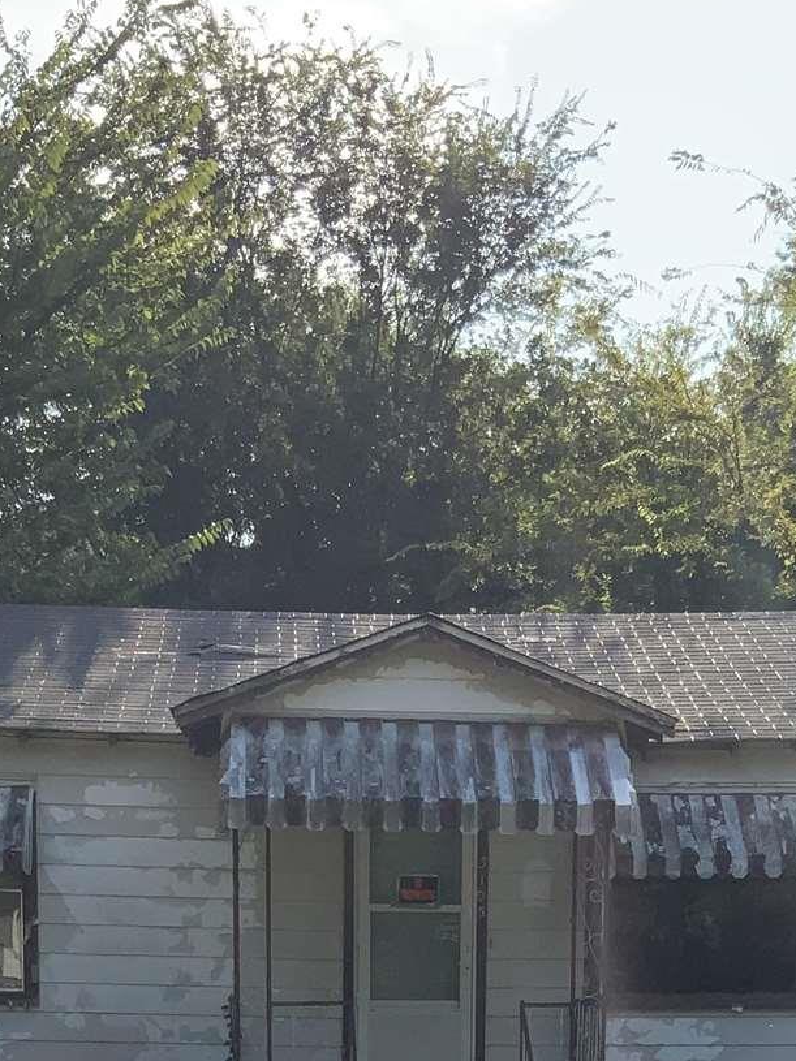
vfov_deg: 21.7
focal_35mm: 82
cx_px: 430
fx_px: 2515
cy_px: 1342
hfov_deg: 18.0
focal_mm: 3
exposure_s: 1/1279
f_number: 1.8
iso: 16
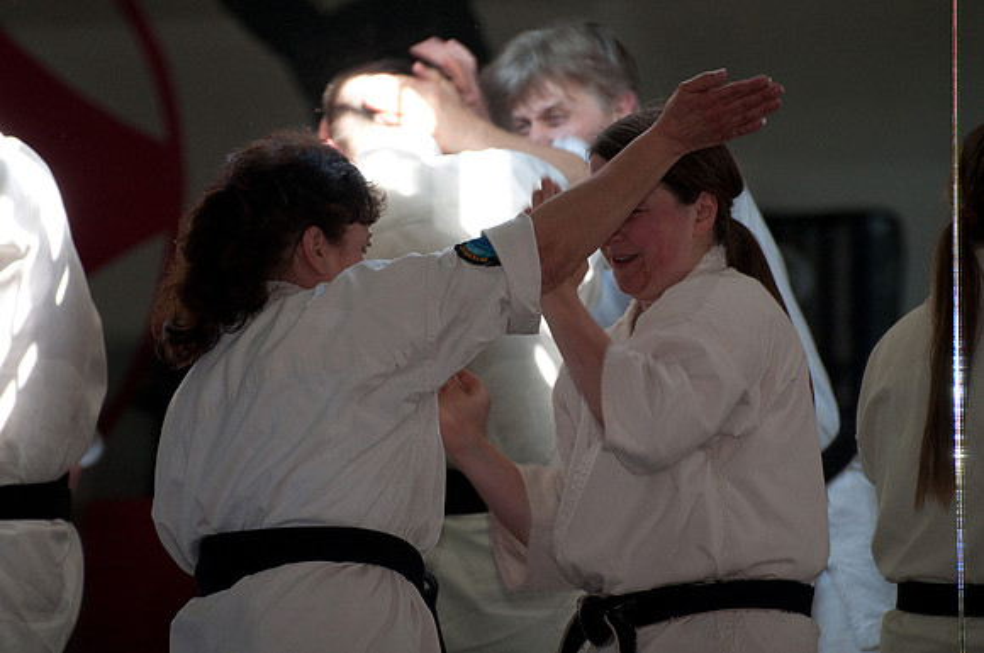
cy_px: 326
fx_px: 9007
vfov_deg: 4.2
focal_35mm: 330
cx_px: 492
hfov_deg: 6.3
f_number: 5.3
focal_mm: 220
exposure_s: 1/200
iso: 800
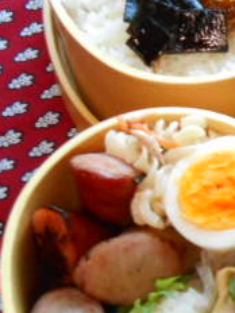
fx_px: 1150
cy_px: 136
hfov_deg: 11.3
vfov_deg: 15.5
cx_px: 338
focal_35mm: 127
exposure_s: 1/8
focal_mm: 8.3
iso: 450
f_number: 4
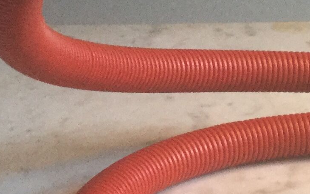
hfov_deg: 13.6
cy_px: -21
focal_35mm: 147
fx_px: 1242
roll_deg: -1.2
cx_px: 418
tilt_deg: -14.4
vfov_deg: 8.8
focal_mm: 3.3
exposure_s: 1/33
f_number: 2.4
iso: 64
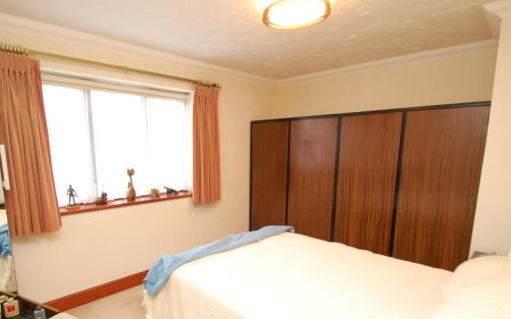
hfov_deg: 83.9
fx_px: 278
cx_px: 202
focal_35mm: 20
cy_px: 204
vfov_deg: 58.7
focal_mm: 10
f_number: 5.6
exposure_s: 1/10
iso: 400
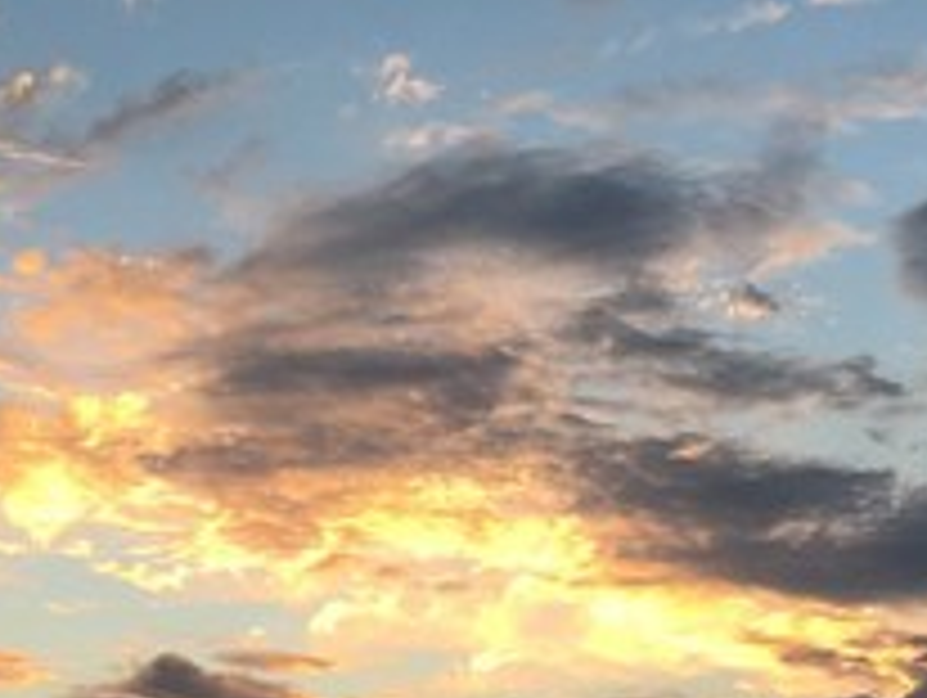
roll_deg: -1.7
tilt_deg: +16.0
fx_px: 2413
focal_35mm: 90
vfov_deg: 16.4
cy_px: 428
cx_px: 194
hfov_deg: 21.5
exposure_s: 1/151
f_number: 2.2
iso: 25
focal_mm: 4.15
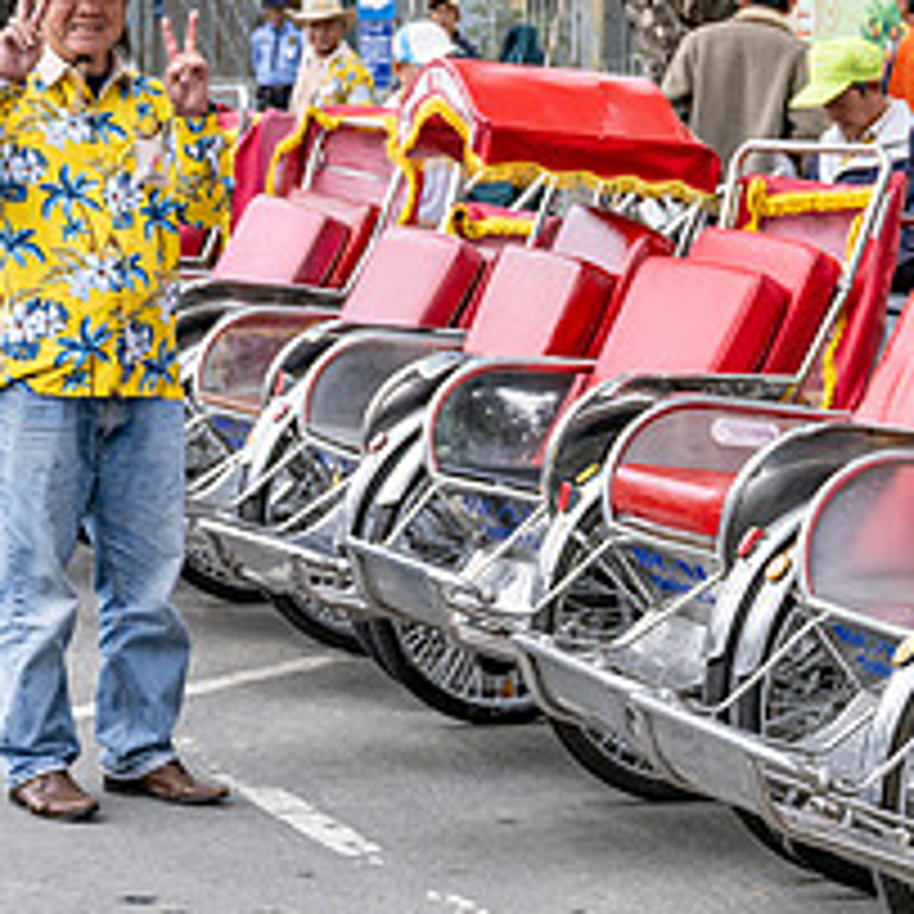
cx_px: 774
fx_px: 3854
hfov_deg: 13.4
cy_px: 227
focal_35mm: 129
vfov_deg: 13.5
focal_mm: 49
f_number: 4.5
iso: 450
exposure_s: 1/1000
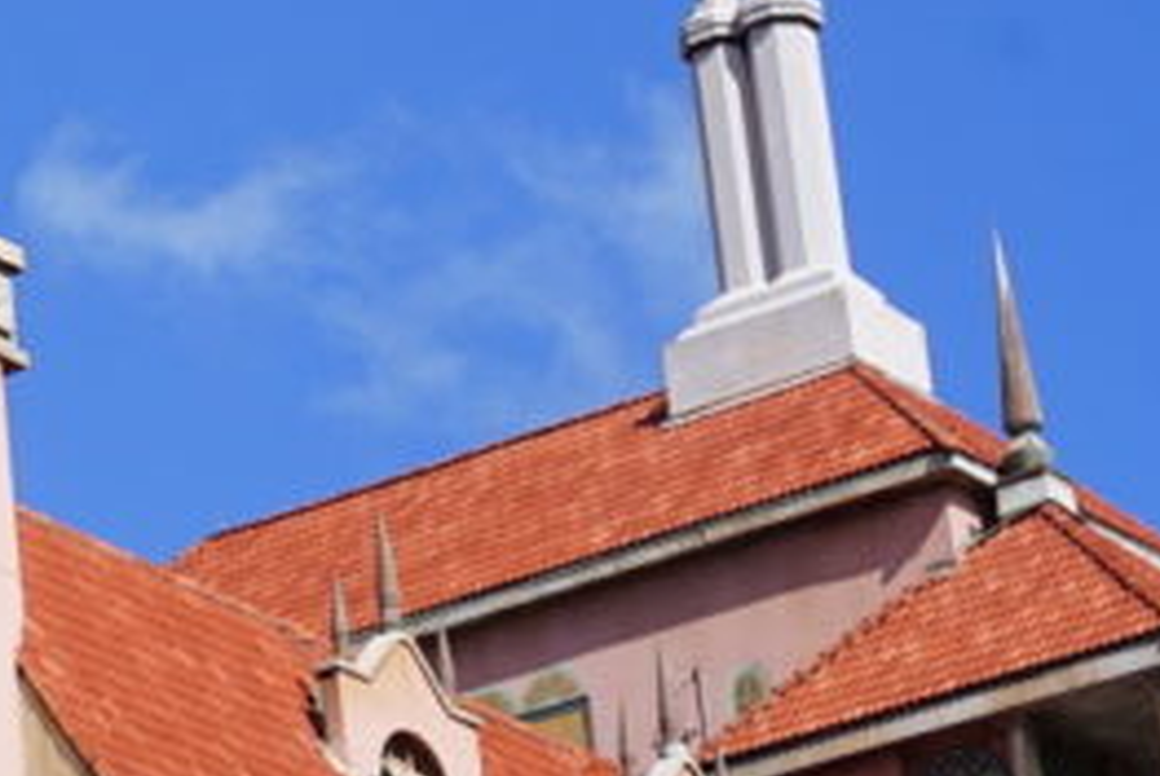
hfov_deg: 8.5
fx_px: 7355
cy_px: -578
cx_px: -1297
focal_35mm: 228
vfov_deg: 5.9
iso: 100
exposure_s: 1/200
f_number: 10
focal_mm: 50
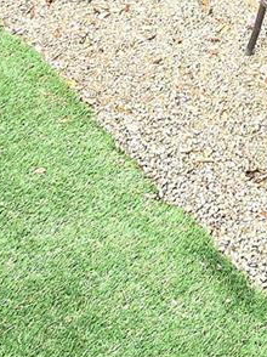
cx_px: 261
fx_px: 700
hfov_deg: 20.9
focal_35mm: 68
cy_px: -79
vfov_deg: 25.5
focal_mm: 2.2
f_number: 2.2
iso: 100
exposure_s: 1/60.2
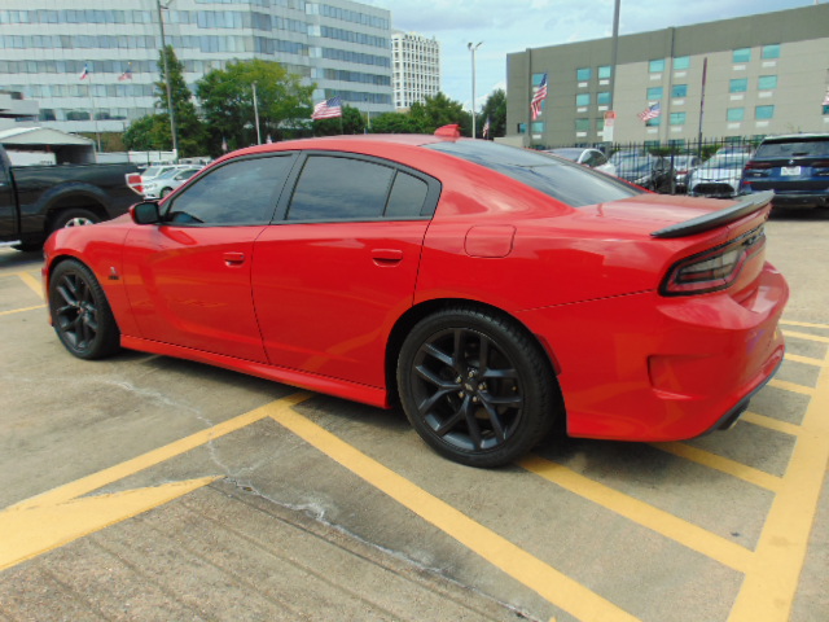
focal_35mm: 25
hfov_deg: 69.4
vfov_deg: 54.9
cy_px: 311
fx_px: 599
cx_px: 414
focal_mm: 4.5
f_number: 7.7
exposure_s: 1/250
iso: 80
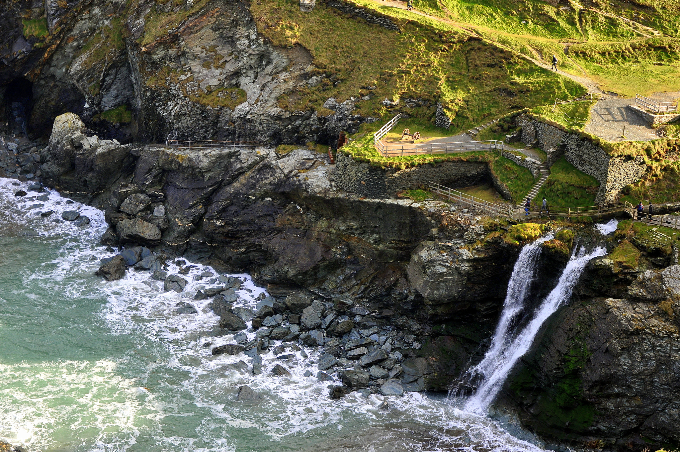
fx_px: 1188
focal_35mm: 63
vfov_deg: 21.5
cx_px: 340
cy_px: 226
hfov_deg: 31.9
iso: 200
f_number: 5
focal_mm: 42
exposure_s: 1/200
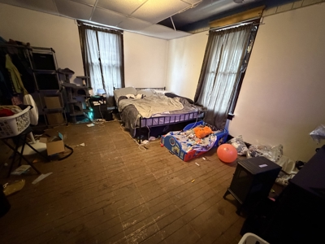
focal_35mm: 14
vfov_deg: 85.7
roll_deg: -4.5
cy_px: 122
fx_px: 131
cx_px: 162
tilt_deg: -22.3
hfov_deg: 102.1
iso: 1250
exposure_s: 1/40
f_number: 2.2
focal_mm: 2.22
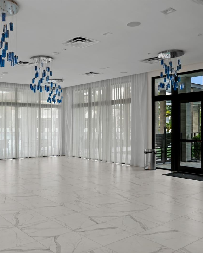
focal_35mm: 34
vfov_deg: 52.8
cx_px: 51
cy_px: 126
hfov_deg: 42.1
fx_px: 255
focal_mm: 24
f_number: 7.1
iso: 250
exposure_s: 1/1.67
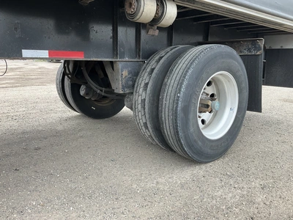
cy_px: 110
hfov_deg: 61.7
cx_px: 146
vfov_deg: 48.2
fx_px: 245
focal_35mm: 29
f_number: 1.8
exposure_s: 1/122
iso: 20
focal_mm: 3
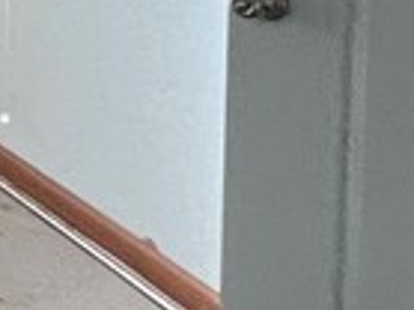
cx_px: -825
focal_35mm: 96
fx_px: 1147
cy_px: -212
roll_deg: +1.3
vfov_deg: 14.0
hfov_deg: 11.5
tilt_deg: -5.1
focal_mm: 1.57
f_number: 1.8
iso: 250
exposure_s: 1/60
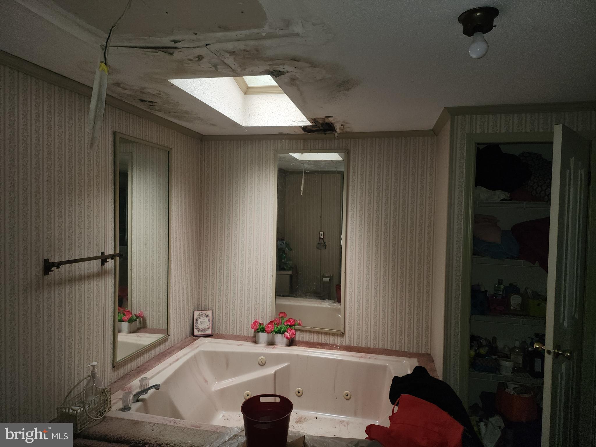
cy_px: 224
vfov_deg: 58.9
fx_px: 396
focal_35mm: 23
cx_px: 298
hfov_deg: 73.9
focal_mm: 6.4
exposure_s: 1/24
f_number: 1.8
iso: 100
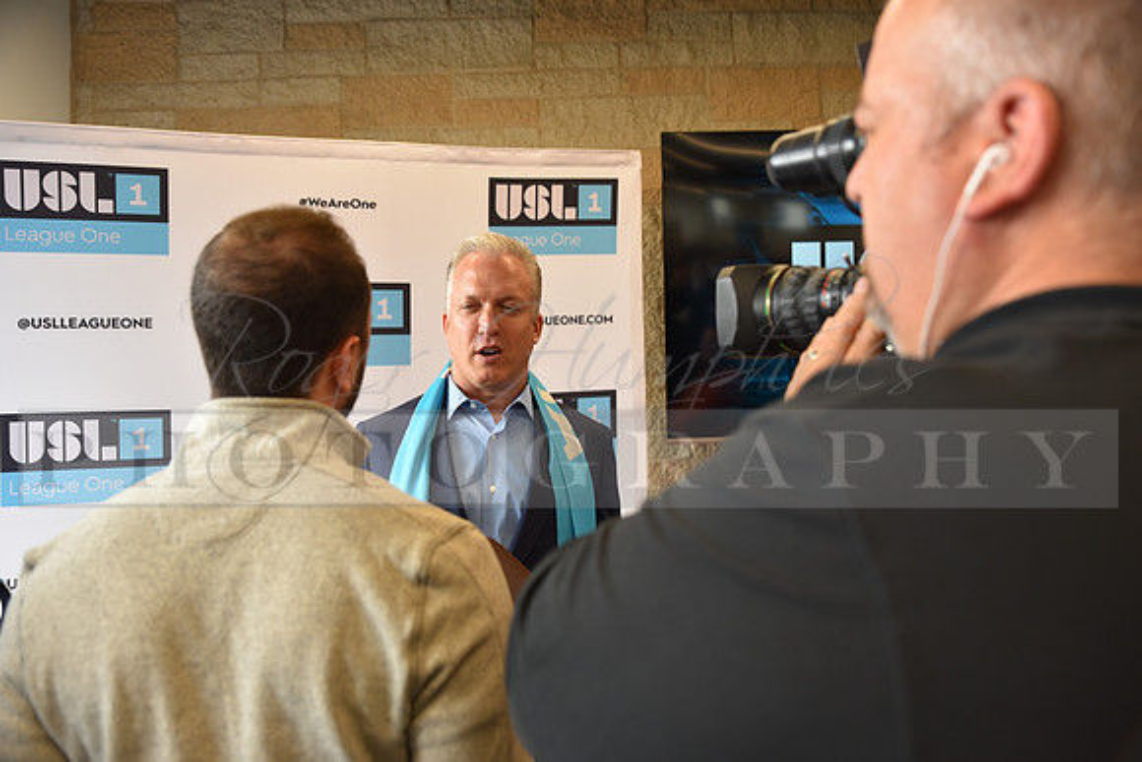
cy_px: 381
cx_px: 571
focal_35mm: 29
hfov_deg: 63.6
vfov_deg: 45.0
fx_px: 920
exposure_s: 1/60
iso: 400
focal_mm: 29
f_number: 3.2
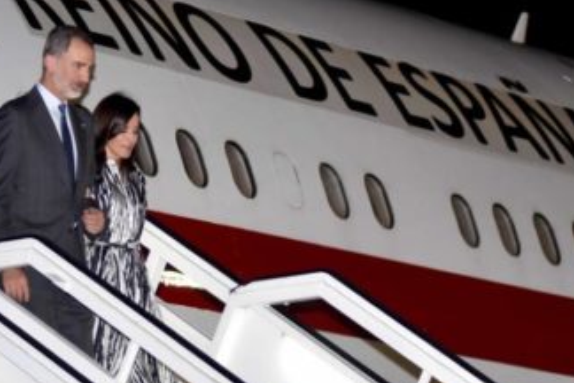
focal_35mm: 141
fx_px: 2248
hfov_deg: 14.6
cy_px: 168
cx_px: 280
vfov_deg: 9.7
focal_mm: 112
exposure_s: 1/200
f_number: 2.8
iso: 1250
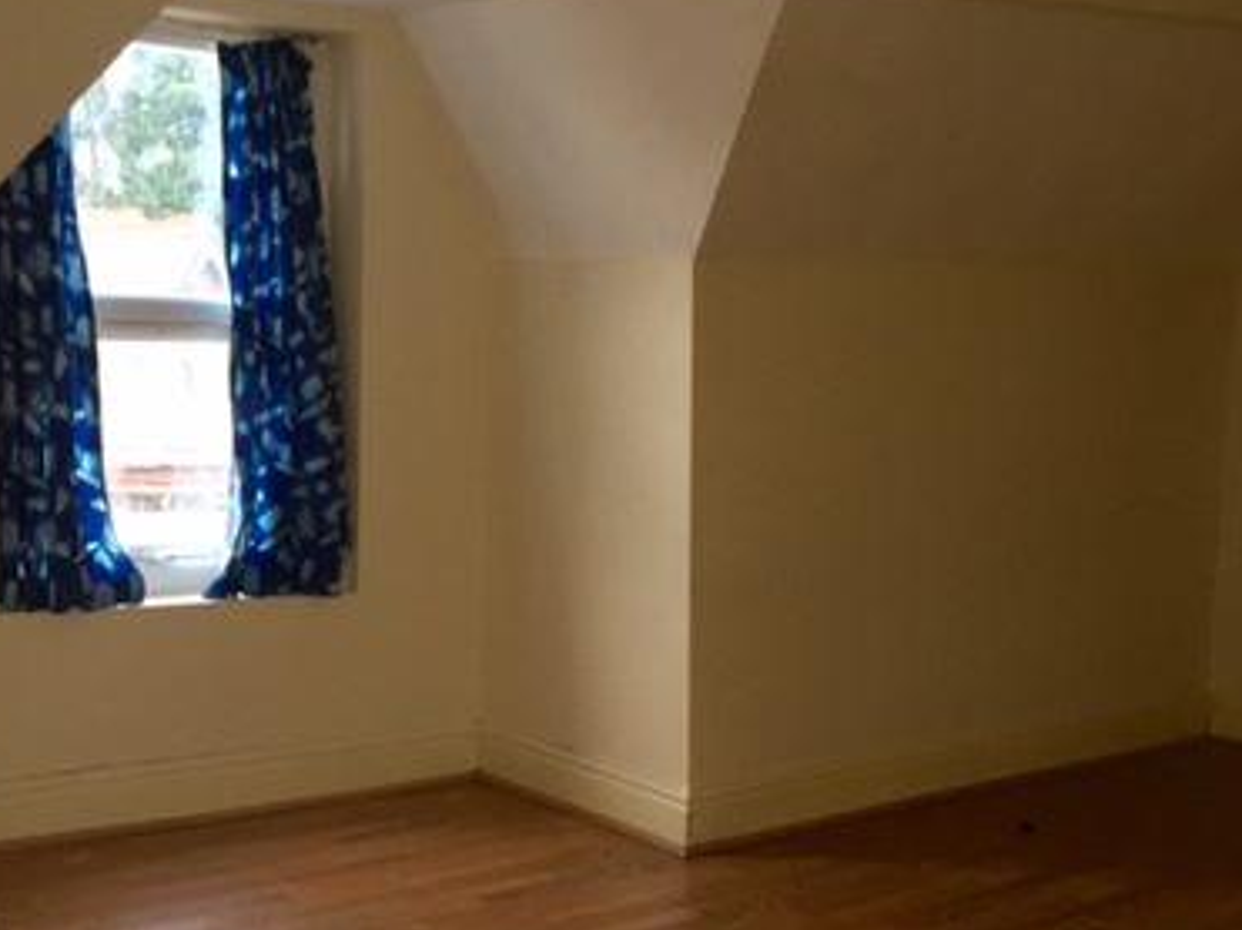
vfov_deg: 29.0
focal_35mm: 50
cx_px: 546
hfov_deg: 38.1
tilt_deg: -8.8
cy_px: 595
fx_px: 1793
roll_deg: -1.0
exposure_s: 1/25
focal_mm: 4.15
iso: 100
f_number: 2.2
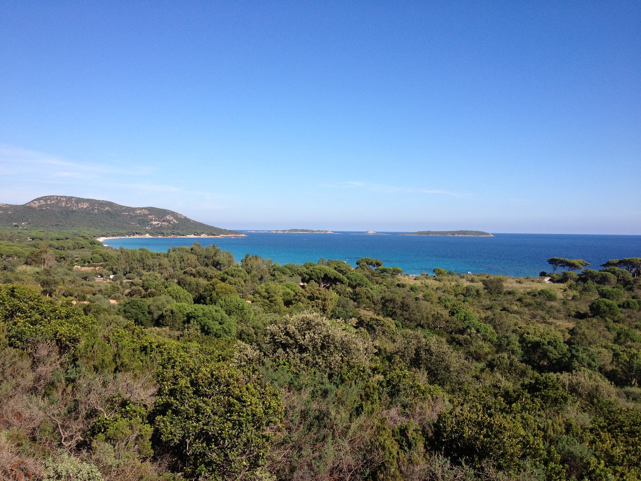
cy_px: 240
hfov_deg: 52.6
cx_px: 320
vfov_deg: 40.7
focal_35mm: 35
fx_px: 648
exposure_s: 1/1623
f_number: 2.4
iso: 64
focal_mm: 4.28
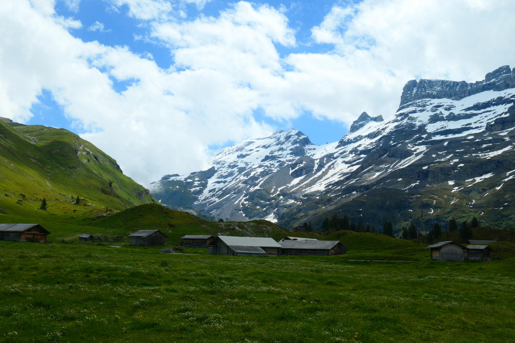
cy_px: 172
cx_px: 258
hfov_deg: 54.4
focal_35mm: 35
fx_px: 501
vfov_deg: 37.9
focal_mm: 12.8
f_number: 8
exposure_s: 1/800
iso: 200
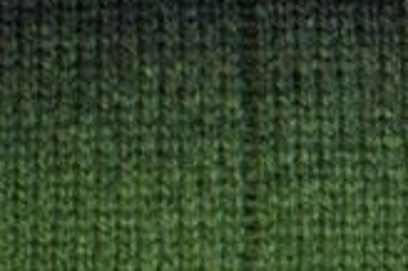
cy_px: 255
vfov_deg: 6.2
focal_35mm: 220
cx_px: 784
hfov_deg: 8.9
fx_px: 2491
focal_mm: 24
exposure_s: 1/60
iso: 400
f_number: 5.6
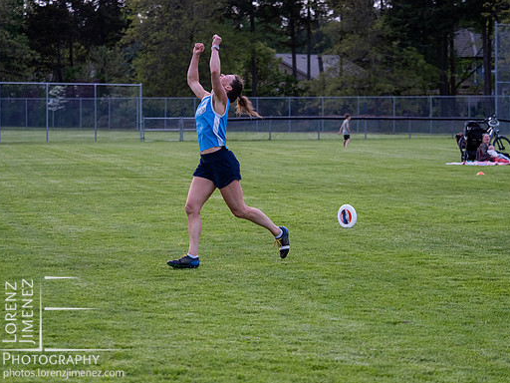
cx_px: 277
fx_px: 2048
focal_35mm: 139
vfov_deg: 10.7
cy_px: 211
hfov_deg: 14.2
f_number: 2.8
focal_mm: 60
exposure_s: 1/800
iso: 640
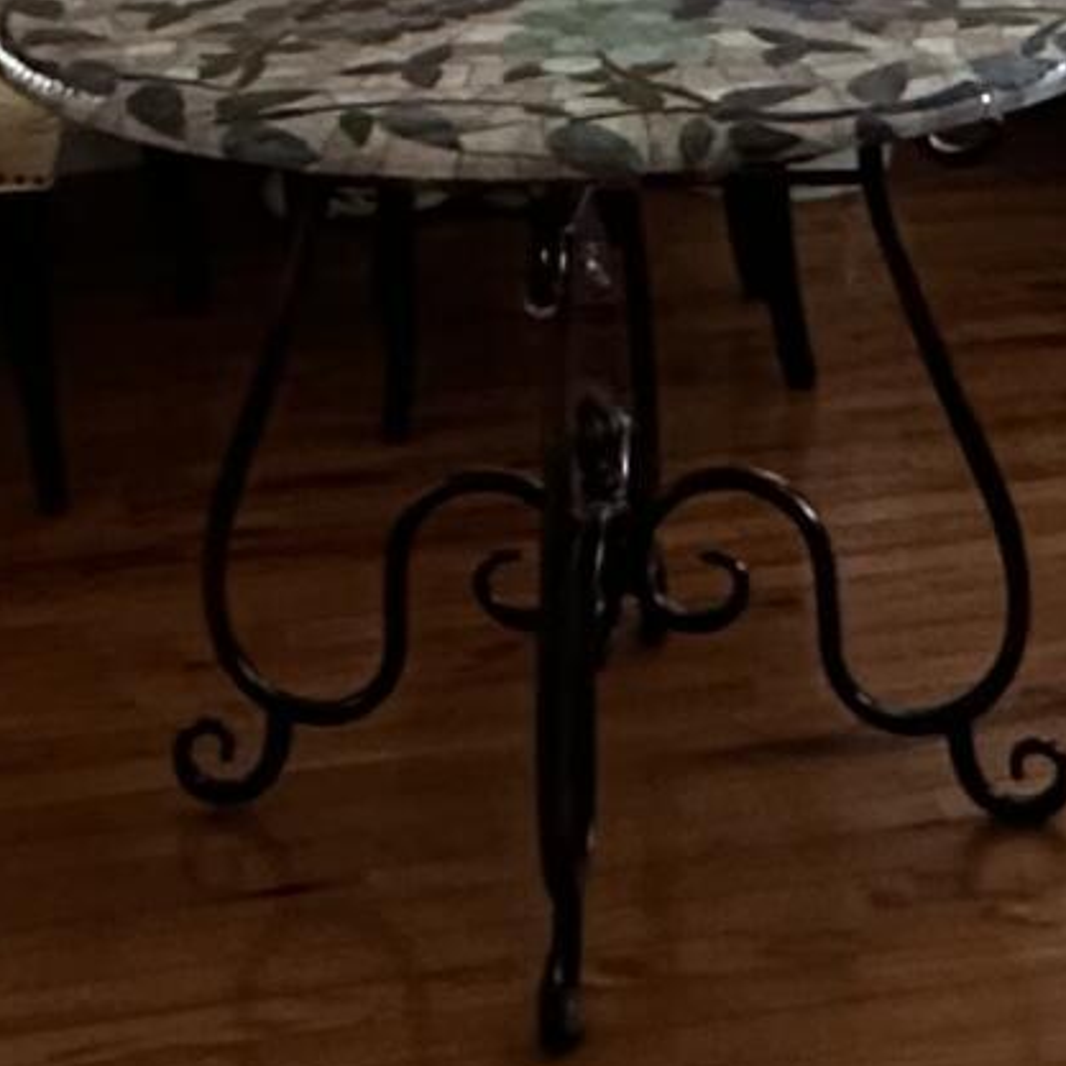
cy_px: -358
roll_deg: +3.5
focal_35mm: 89
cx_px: 616
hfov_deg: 19.5
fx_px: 3101
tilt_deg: -8.1
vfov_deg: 18.1
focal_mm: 2.22
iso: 400
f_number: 2.2
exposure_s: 1/60
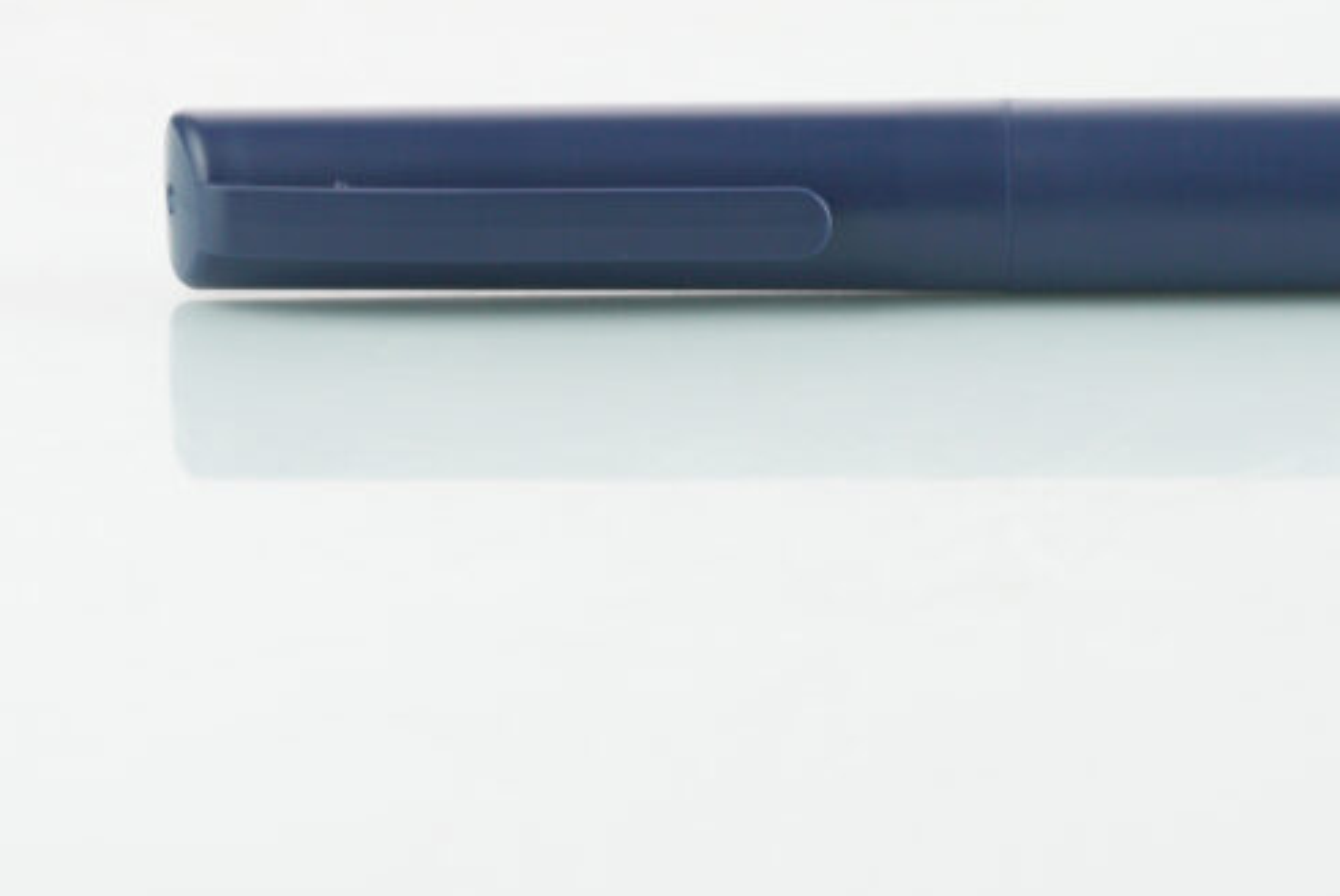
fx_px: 7858
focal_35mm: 211
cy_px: 210
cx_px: 999
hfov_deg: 9.7
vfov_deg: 6.5
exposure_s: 1/160
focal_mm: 90
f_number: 5
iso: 250
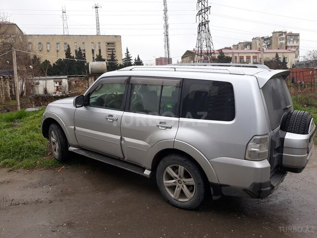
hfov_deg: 65.3
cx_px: 158
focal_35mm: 27
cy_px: 119
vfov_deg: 51.4
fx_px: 247
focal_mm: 3.71
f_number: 1.7
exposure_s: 1/372
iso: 40
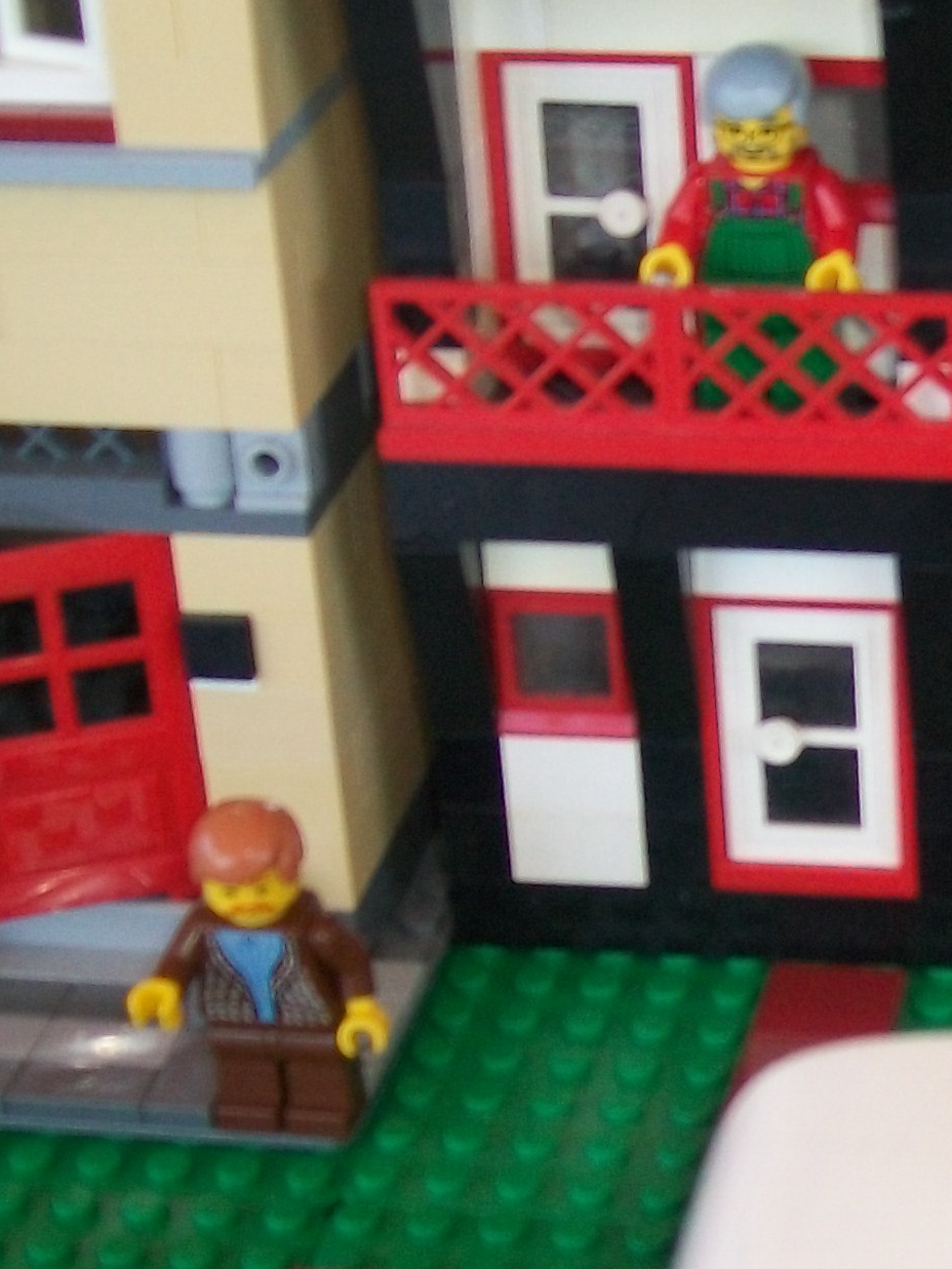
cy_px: 779
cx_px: 1218
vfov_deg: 20.6
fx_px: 3483
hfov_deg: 14.9
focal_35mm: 95
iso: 80
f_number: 2.7
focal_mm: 6
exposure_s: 1/125
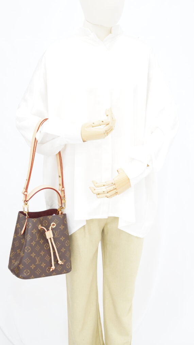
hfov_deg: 22.6
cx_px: 89
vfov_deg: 39.2
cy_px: 174
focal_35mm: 53
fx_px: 485
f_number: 10
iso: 640
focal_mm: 50
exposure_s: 1
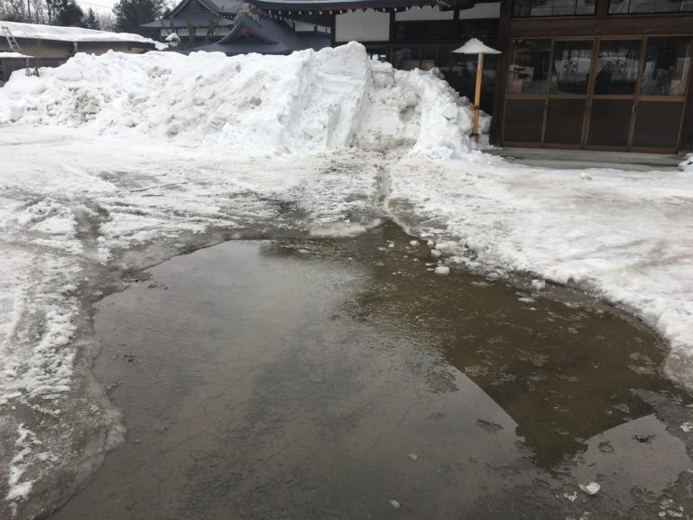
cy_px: 260
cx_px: 346
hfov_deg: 61.7
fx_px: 581
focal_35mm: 29
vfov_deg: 48.2
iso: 25
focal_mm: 4.15
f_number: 2.2
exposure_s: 1/574
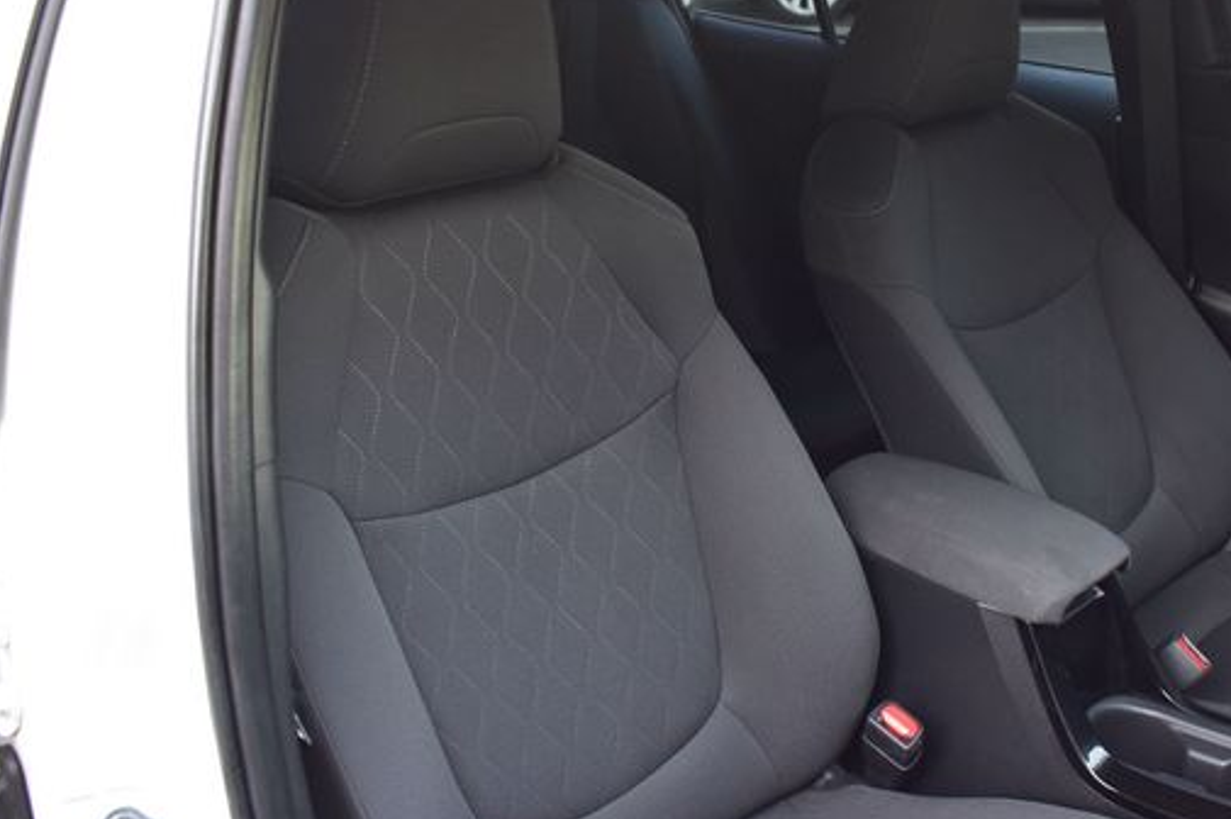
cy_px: 349
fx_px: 1298
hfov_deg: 50.4
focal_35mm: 38
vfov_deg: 34.9
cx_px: 734
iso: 560
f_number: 6.3
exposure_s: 1/15
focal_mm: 20
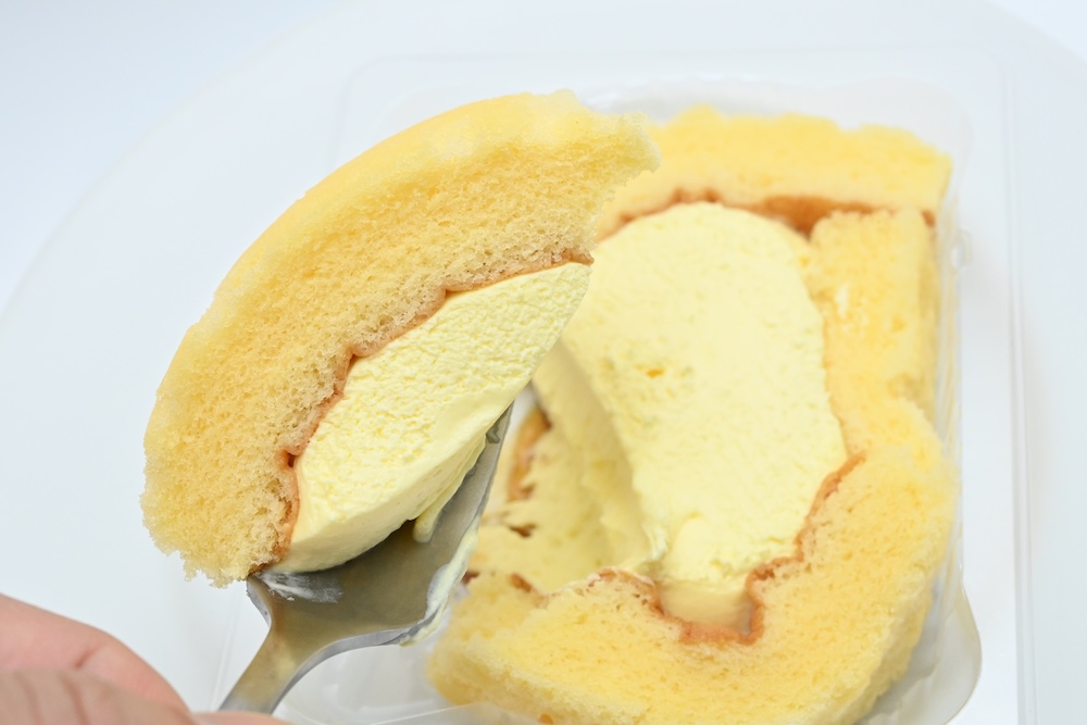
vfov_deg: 22.6
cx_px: 544
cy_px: 362
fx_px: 1812
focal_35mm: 60
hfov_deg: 33.4
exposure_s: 1/160
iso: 6400
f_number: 14
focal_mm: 60
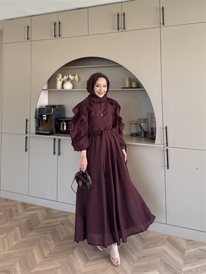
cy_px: 137
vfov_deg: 71.6
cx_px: 103
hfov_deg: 56.8
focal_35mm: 24
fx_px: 190
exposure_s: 1/121
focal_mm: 6.76
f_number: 1.78
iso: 125
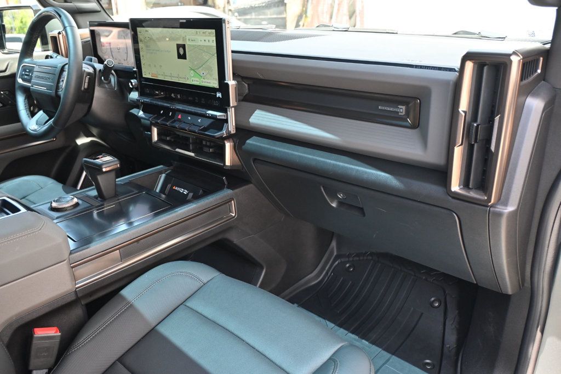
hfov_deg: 61.9
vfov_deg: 43.6
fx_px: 467
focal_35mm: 30
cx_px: 280
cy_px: 187
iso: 560
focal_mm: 20
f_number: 3.8
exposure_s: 1/125
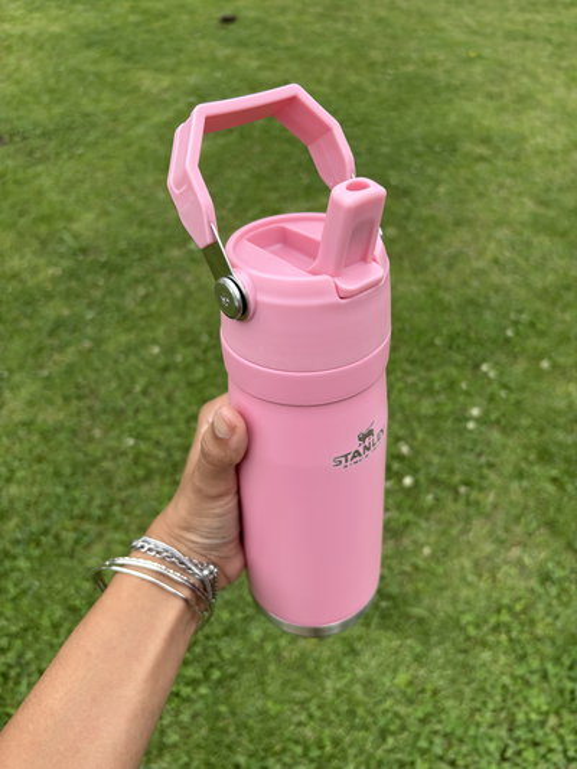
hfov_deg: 53.1
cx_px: 288
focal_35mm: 26
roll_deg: +0.0
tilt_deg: -42.6
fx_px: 578
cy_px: 384
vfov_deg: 67.3
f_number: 1.6
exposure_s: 1/1217
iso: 50
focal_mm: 5.96
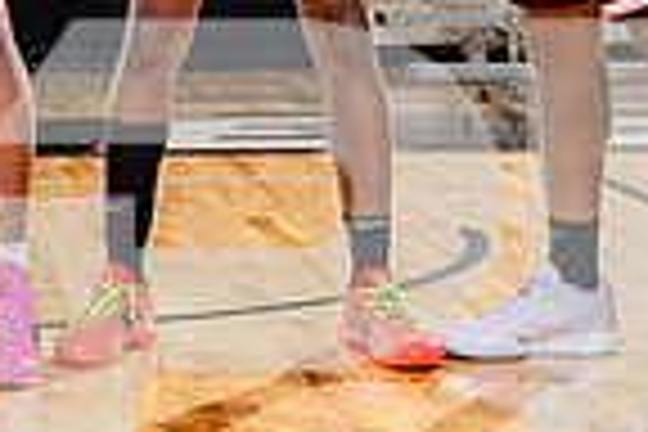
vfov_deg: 9.4
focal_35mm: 141
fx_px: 2538
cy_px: -286
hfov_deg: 14.2
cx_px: -86
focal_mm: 35
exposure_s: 1/250
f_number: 5
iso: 250
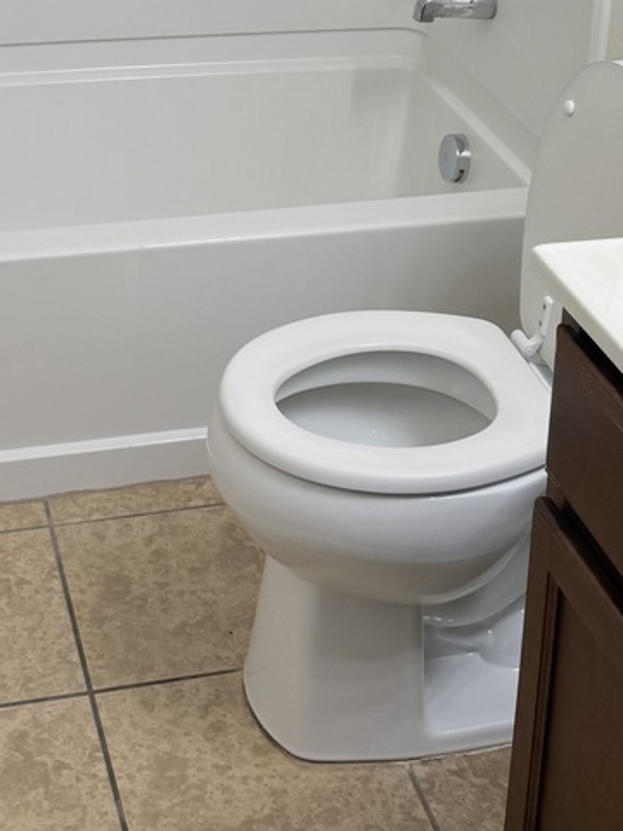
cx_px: 263
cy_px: -85
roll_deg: -3.7
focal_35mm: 72
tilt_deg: -13.4
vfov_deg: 25.1
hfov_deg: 20.4
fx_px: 1728
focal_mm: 6.76
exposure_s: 1/120
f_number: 1.78
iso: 100
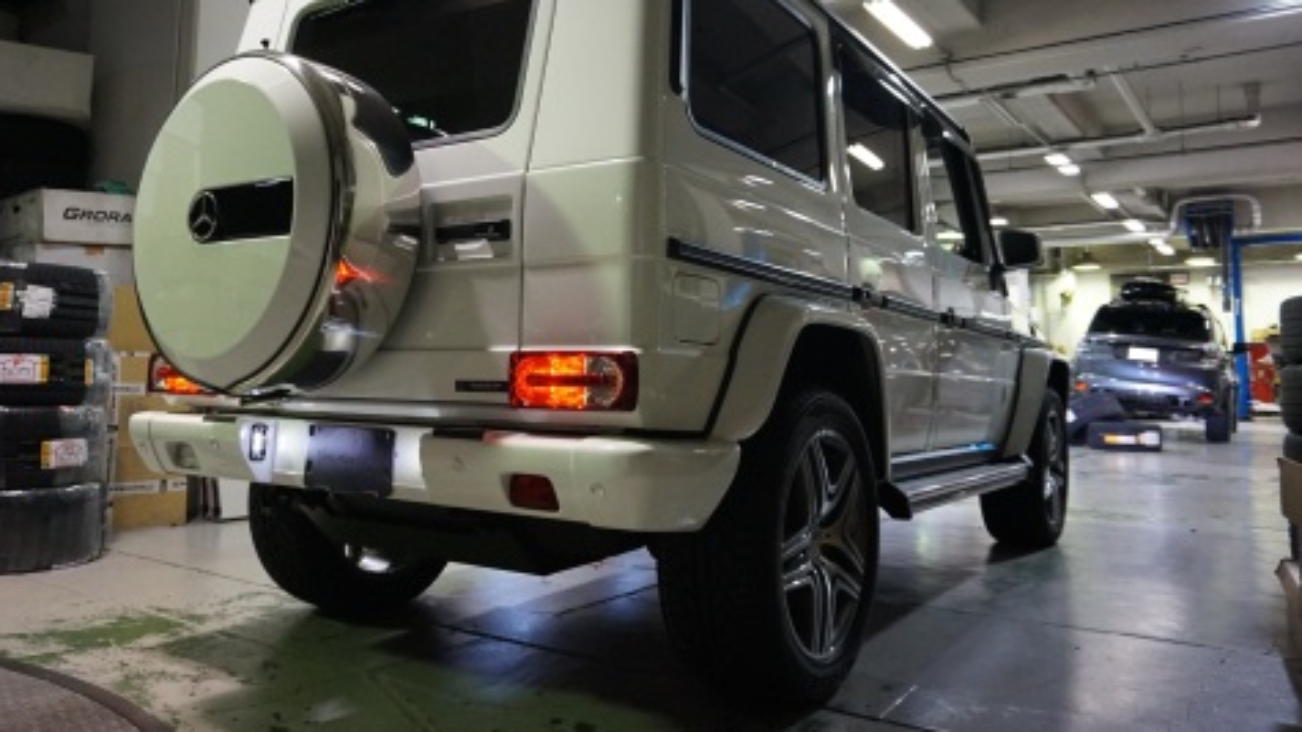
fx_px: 967
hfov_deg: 67.9
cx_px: 609
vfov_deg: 41.2
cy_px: 285
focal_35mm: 28
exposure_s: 1/160
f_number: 3.5
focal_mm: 16
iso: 2500
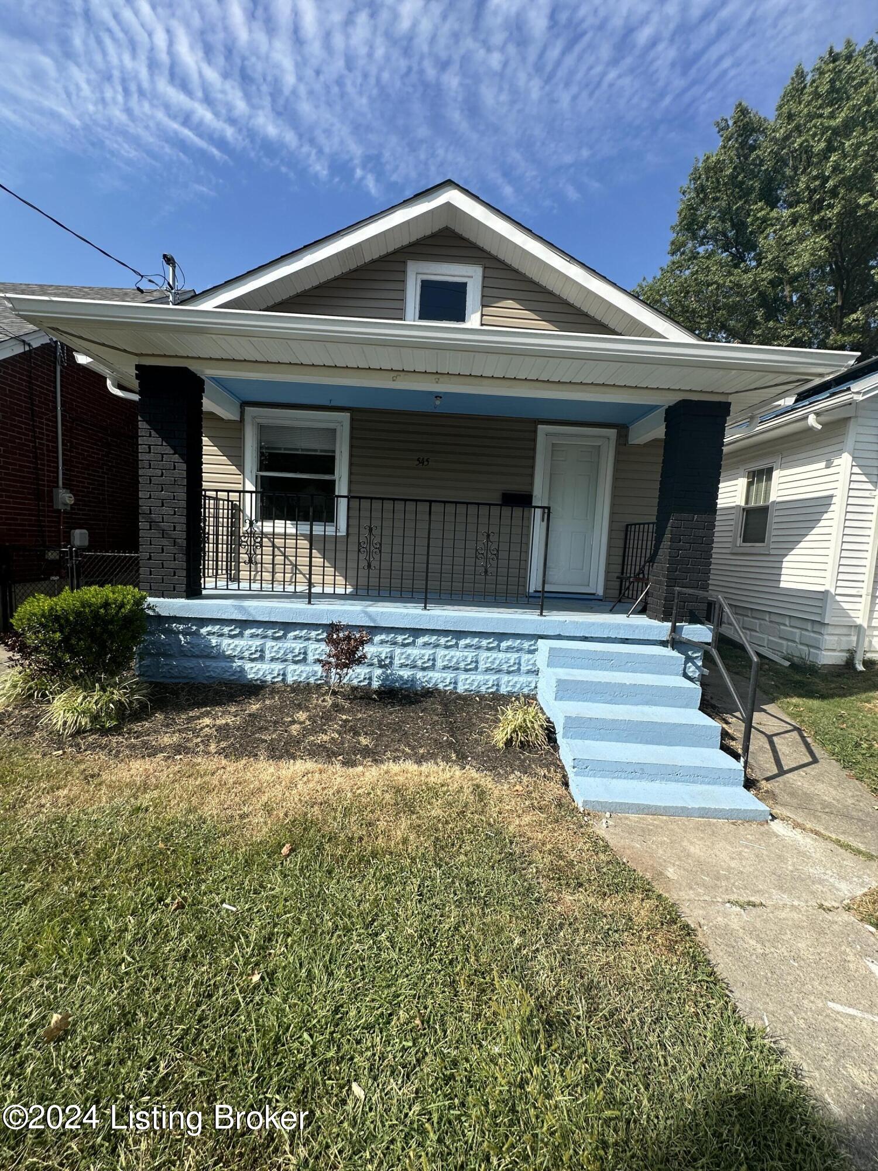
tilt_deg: -3.1
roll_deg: -2.9
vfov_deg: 102.1
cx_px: 439
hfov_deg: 85.7
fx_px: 473
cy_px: 586
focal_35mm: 14
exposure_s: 1/1490
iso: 50
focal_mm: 2.22
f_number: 2.2
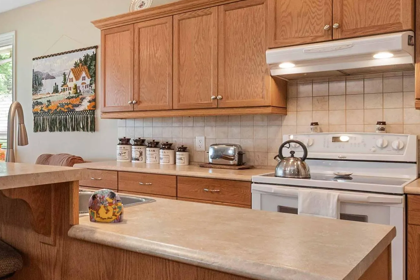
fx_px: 408
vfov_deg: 37.8
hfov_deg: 49.7
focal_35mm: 35
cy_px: 128
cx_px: 60
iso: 200
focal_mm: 10
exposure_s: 1/20
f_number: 7.1
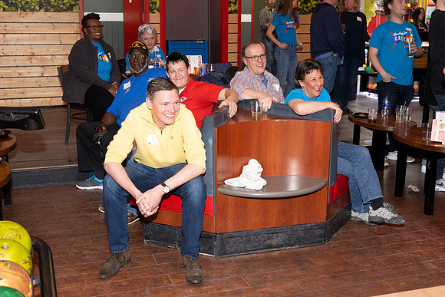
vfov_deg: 29.9
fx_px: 556
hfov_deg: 43.6
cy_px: 148
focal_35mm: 45
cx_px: 222
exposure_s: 1/100
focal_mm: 45
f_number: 5.6
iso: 2000
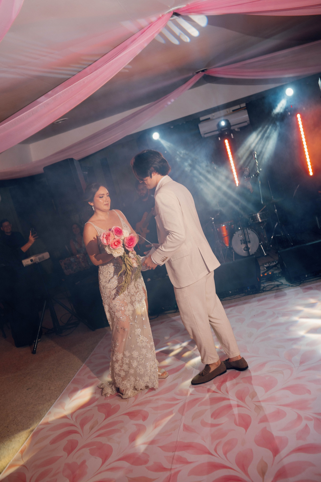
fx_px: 468
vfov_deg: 54.4
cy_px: 241
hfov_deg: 37.9
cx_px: 160
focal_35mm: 35
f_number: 2.8
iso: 500
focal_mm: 35
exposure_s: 1/200
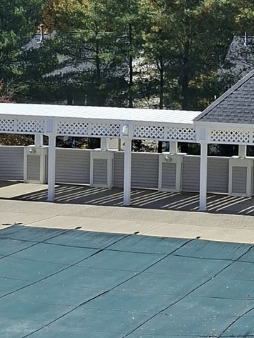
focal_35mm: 112
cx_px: 291
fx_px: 1095
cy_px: 109
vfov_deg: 17.5
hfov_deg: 12.9
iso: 40
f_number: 1.8
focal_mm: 5.54
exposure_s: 1/1946
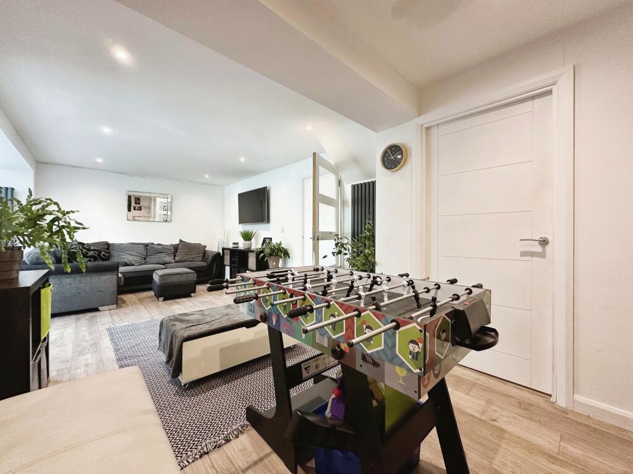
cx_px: 316
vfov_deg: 85.7
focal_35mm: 14
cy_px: 237
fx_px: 256
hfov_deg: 102.1
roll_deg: -0.6
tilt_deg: -0.8
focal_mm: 2.22
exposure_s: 1/50
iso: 200
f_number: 2.2
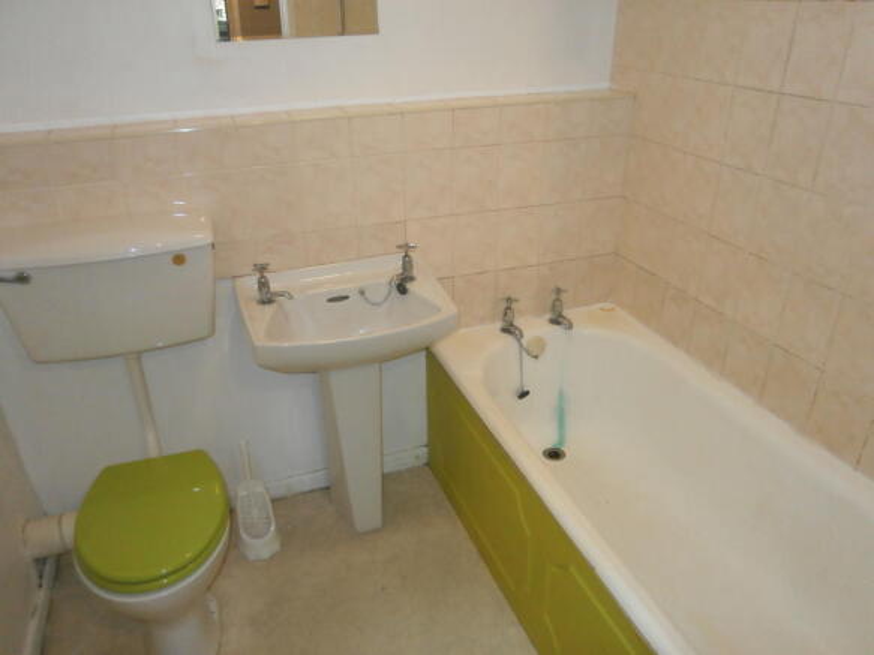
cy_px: 328
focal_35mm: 26
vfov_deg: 53.0
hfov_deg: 67.3
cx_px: 437
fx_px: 656
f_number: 2.8
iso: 200
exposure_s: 1/30
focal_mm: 4.7
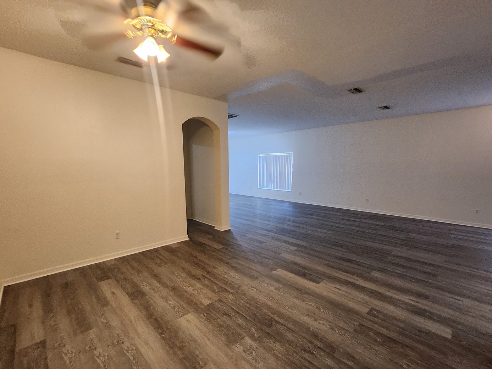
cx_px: 245
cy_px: 200
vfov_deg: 81.6
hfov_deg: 98.2
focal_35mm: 15
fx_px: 213
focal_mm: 1.74
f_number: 2.2
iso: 320
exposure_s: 1/30
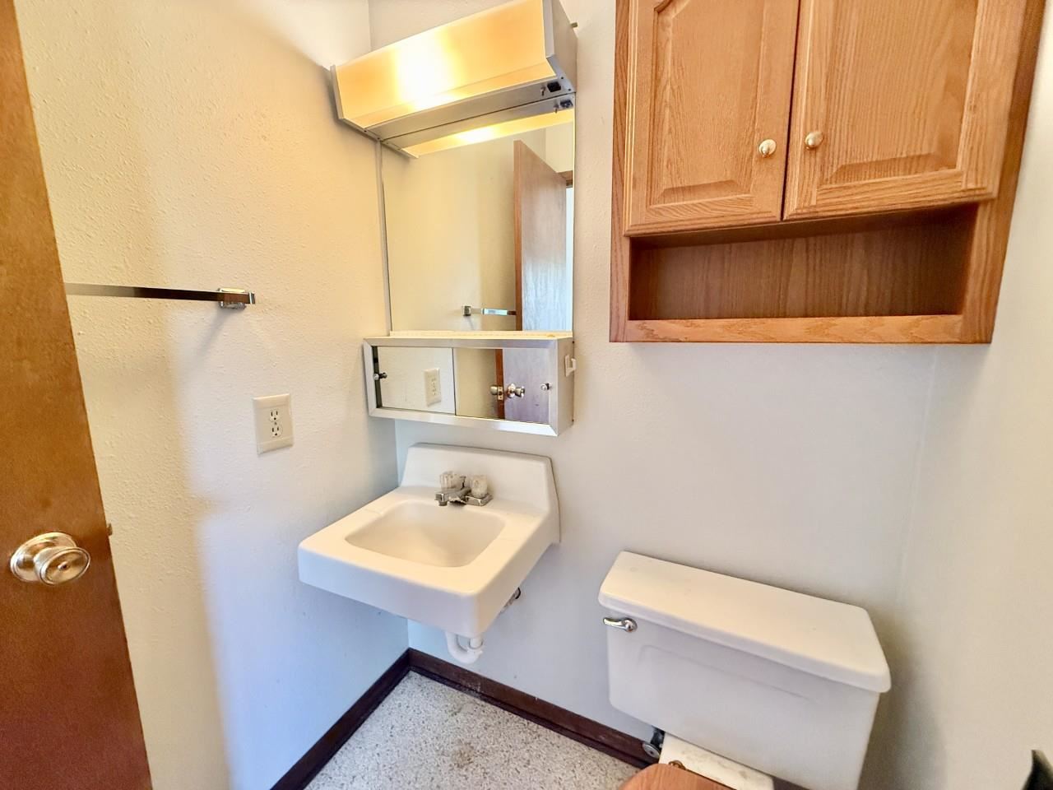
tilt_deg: -8.4
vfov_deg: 85.7
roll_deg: +1.4
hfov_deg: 102.1
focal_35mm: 14
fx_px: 426
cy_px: 395
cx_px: 526
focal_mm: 2.22
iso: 640
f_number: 2.2
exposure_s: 1/60
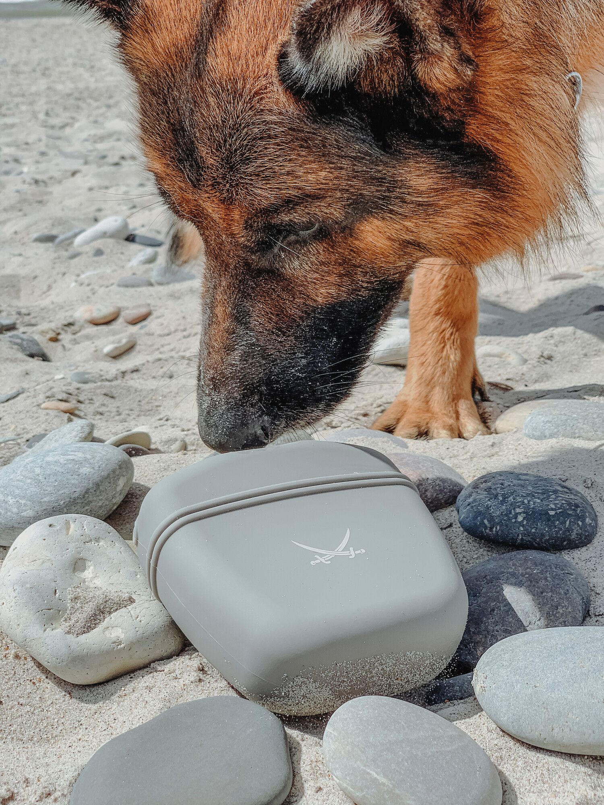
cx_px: 302
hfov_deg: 28.0
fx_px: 1210
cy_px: 402
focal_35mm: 52
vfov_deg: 36.8
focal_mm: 6
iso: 16
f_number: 2.4
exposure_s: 1/1100
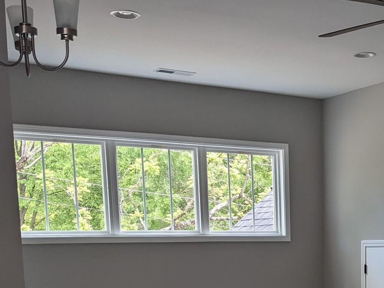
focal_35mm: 65
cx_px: 321
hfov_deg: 29.0
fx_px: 721
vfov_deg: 21.1
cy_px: 342
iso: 44
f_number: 1.73
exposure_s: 1/69.4
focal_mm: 4.38
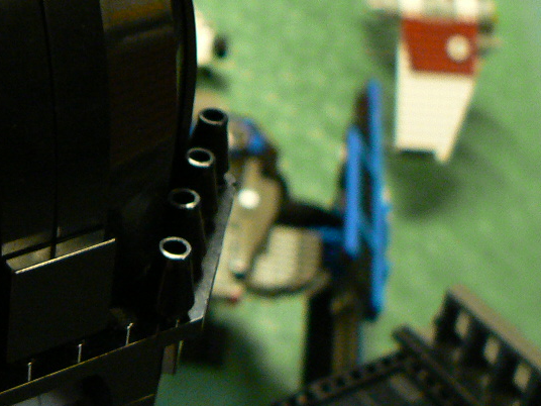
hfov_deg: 21.5
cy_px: -8
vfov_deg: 16.8
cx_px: -71
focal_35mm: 86
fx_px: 1344
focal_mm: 6
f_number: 2.8
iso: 200
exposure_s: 1/15
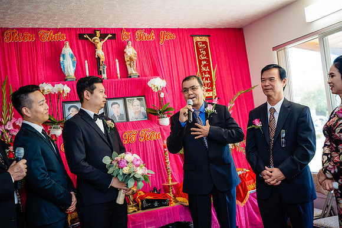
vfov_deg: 35.1
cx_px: 171
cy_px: 114
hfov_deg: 50.7
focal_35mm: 38
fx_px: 361
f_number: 4
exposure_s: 1/125
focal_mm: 38
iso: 1600
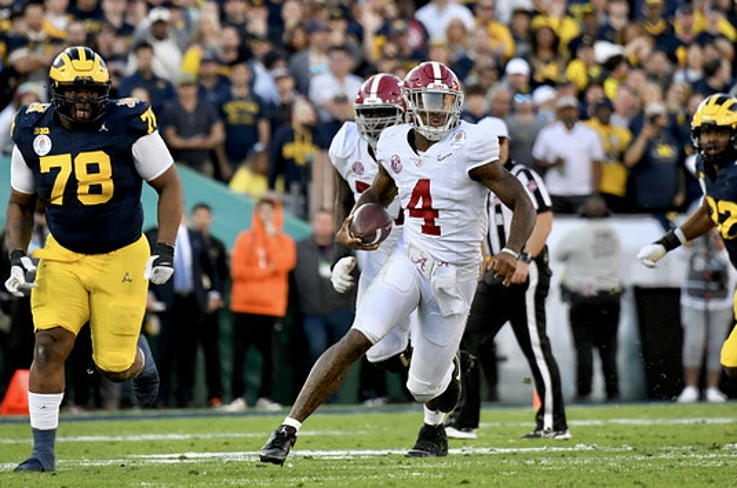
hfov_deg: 3.2
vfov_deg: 2.1
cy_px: 251
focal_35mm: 651
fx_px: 13296
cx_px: 360
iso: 1600
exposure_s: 1/1250
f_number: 5.6
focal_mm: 400
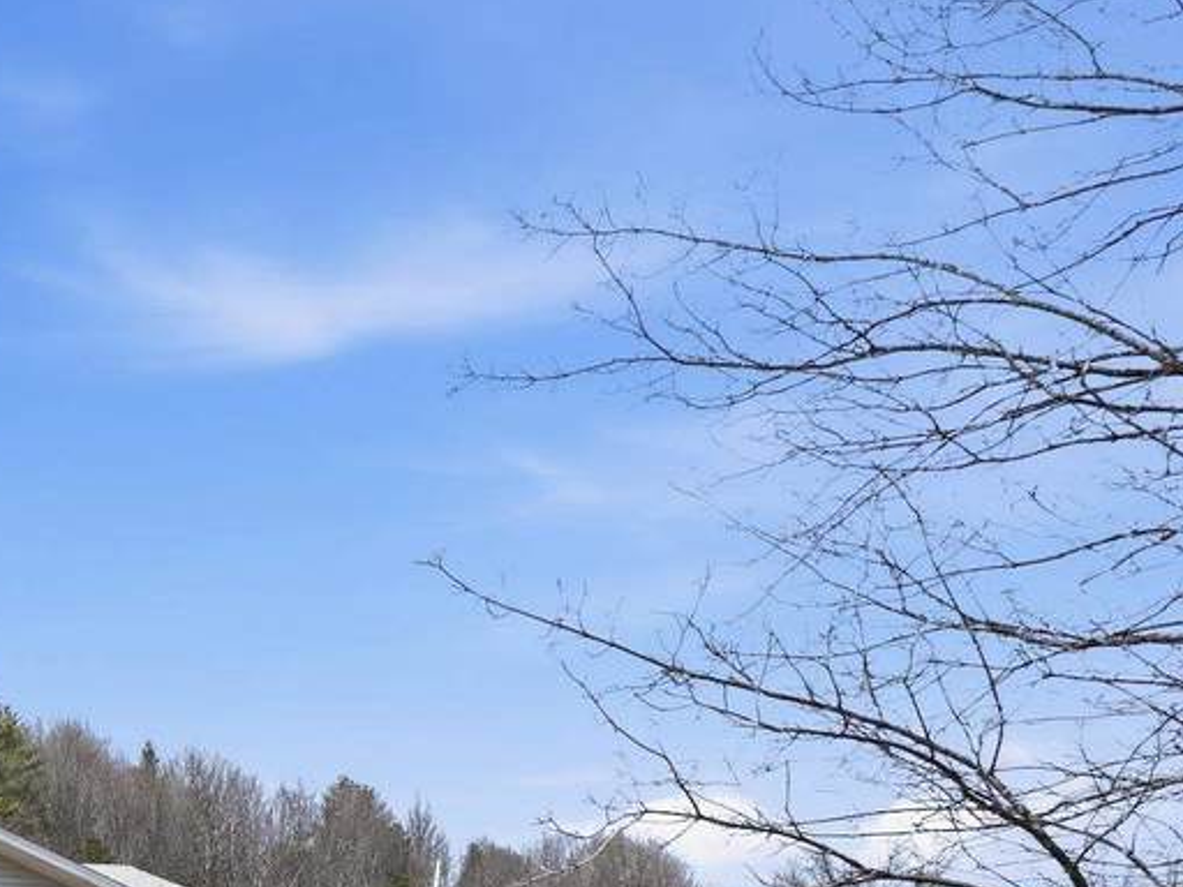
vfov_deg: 22.7
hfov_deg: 28.3
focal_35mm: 60
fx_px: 2050
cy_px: 1020
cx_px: -220
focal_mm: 12.3
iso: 110
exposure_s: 1/2500
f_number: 2.8
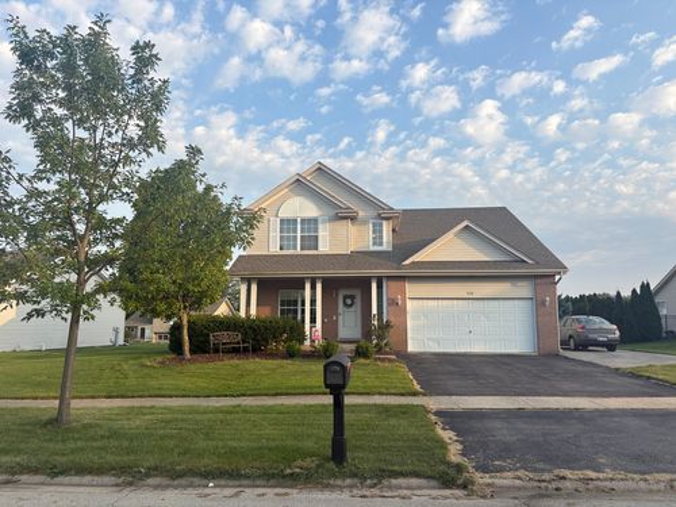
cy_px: 254
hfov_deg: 67.3
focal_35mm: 26
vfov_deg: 53.1
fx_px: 508
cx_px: 338
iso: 50
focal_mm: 5.96
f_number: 1.6
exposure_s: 1/1239
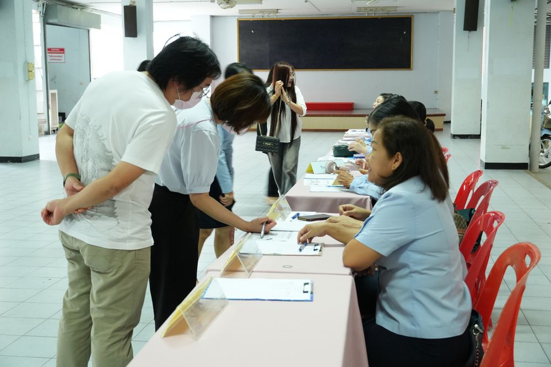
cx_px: 276
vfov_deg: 27.3
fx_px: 758
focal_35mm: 50
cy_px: 184
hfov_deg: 40.0
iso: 1600
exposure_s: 1/20
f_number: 4.5
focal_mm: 33
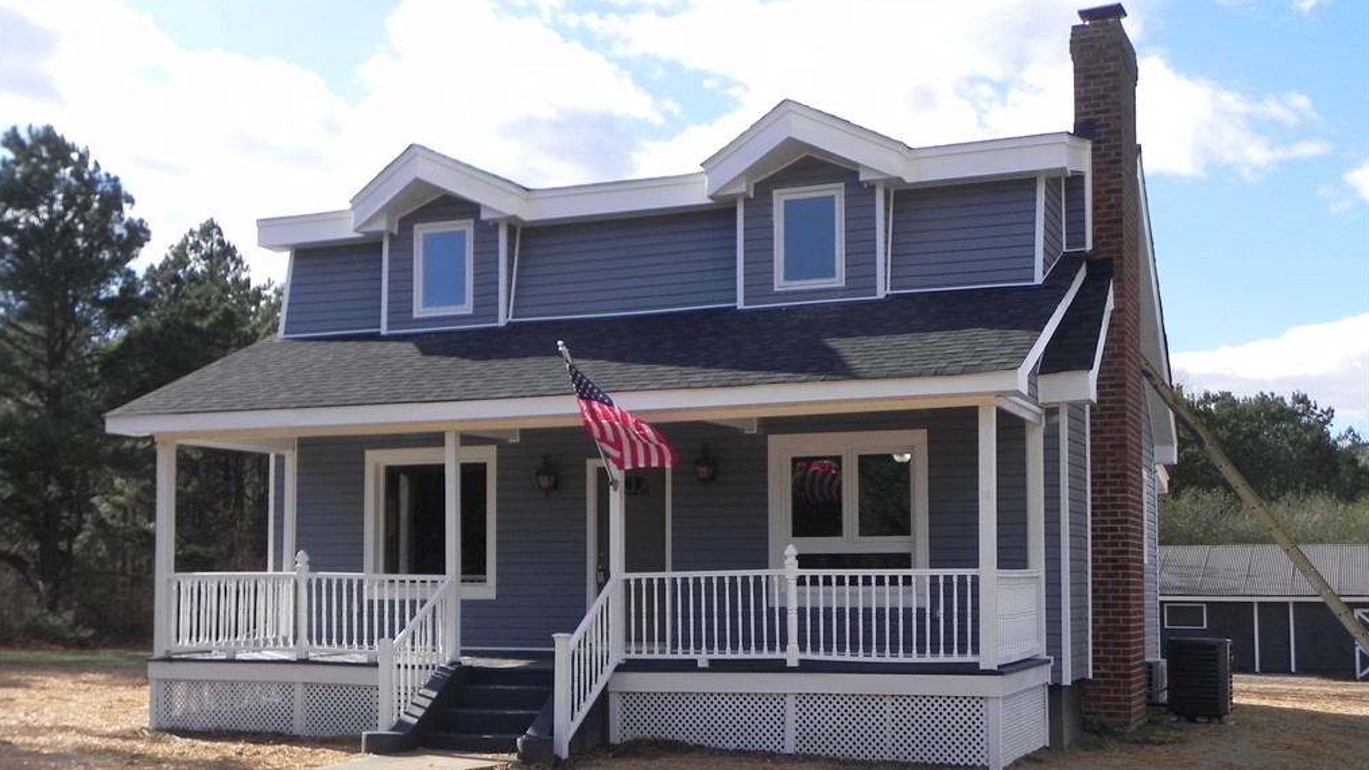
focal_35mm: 45
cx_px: 682
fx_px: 1634
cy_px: 498
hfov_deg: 45.5
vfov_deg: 26.4
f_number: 3.2
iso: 160
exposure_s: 1/1100
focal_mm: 7.3
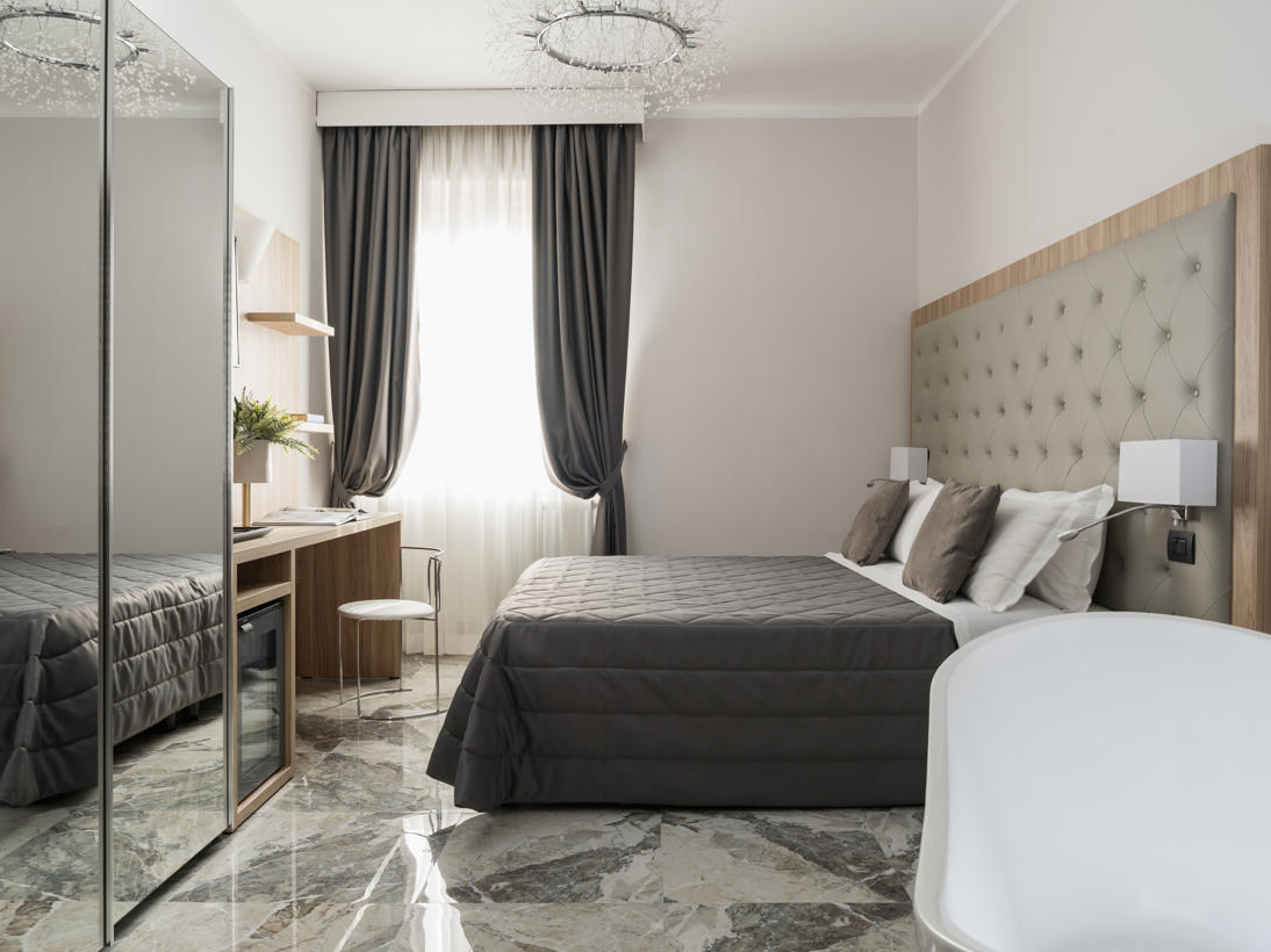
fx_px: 991
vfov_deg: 51.3
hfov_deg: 65.3
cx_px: 642
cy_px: 468
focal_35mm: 27
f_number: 9
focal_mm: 24
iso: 200
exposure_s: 1/8
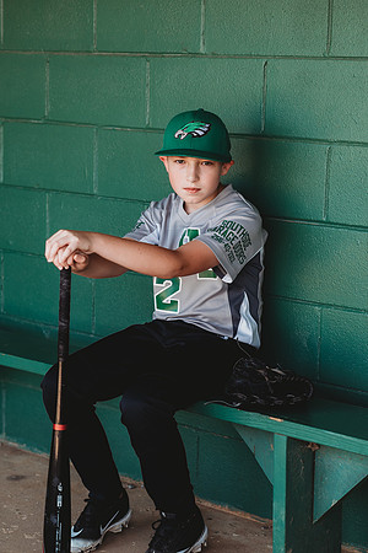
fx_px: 1303
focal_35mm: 85
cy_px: 276
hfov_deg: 16.1
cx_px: 184
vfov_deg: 23.9
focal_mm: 85
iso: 200
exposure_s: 1/250
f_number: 2.8
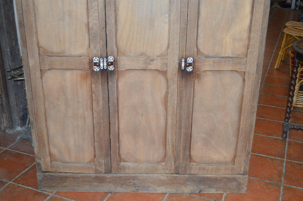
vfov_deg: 31.8
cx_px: 152
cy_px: 100
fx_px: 353
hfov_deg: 46.4
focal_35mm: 42
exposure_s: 1/60
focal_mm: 28
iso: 720
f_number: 4.5
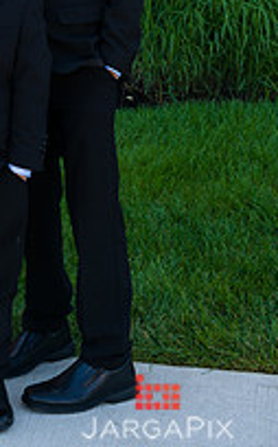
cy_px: -7
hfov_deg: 11.9
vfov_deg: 18.8
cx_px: -39
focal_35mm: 108
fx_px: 1313
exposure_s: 1/160
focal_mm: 48
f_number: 5.6
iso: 200
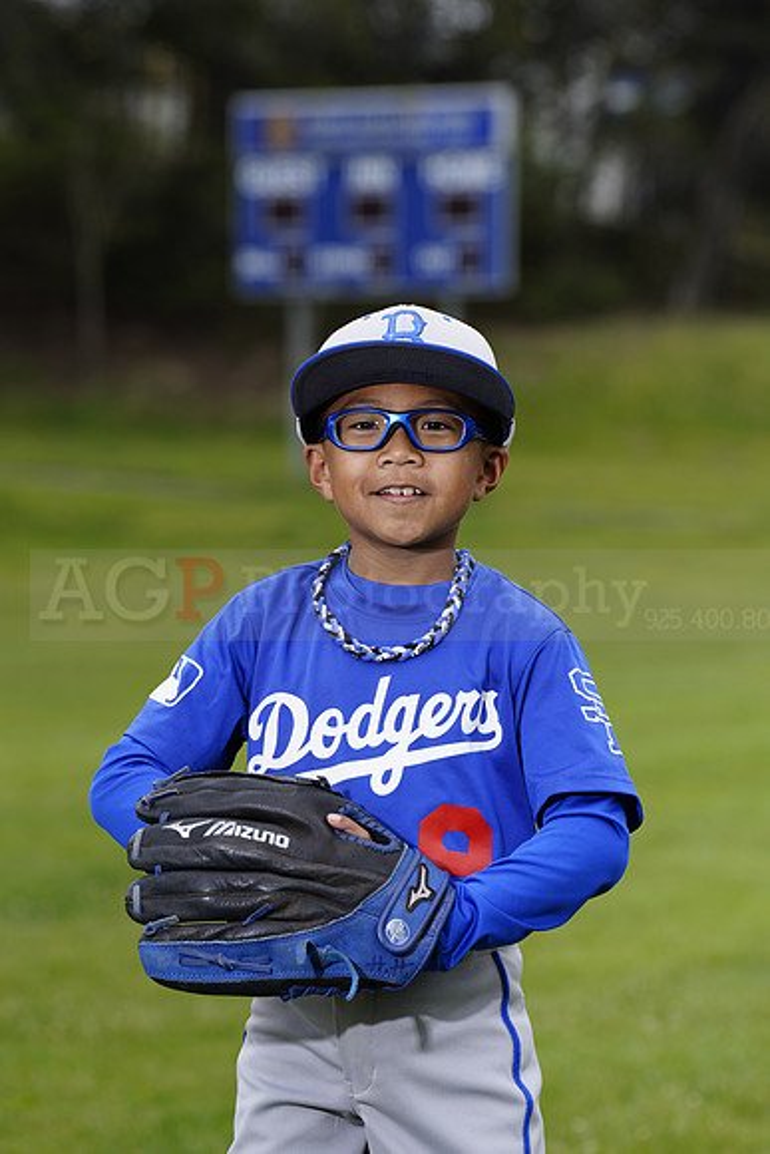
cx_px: 385
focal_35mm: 178
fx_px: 5707
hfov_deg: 7.7
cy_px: 577
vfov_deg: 11.5
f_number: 6.3
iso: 100
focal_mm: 178
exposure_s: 1/250
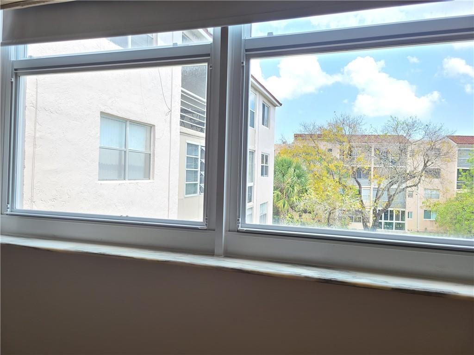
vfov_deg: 53.1
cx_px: 237
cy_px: 178
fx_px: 356
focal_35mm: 26
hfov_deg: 67.3
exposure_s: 1/119
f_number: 1.8
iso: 50
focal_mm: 5.4
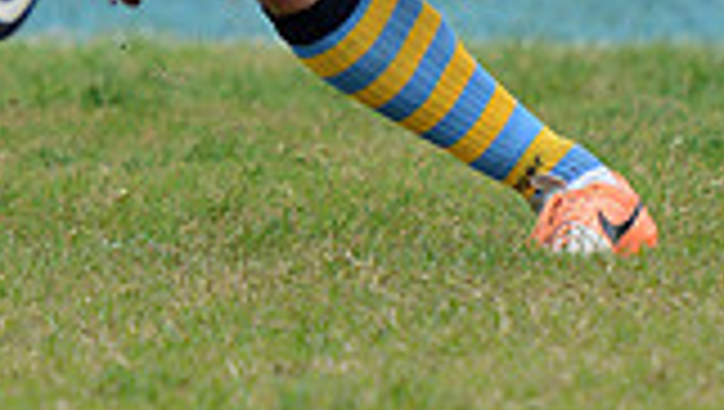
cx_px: 121
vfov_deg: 1.5
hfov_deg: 2.6
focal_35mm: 830
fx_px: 15953
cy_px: -444
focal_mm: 220
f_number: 4
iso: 1600
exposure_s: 1/500
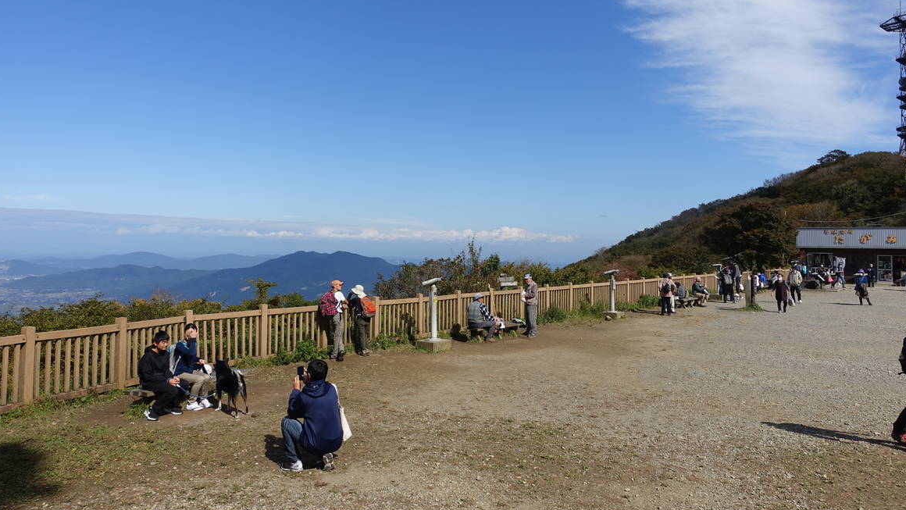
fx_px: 625
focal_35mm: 26
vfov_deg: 44.3
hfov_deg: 71.9
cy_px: 218
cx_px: 465
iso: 125
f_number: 5.6
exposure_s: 1/800
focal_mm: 8.8
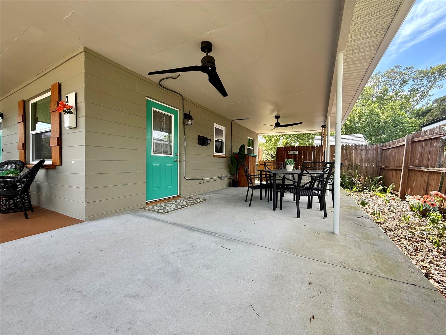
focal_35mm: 14
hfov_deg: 102.1
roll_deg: -0.8
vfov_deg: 85.7
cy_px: 168
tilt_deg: +0.0
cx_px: 223
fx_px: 180
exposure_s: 1/242
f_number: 2.2
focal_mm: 2.22
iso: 50
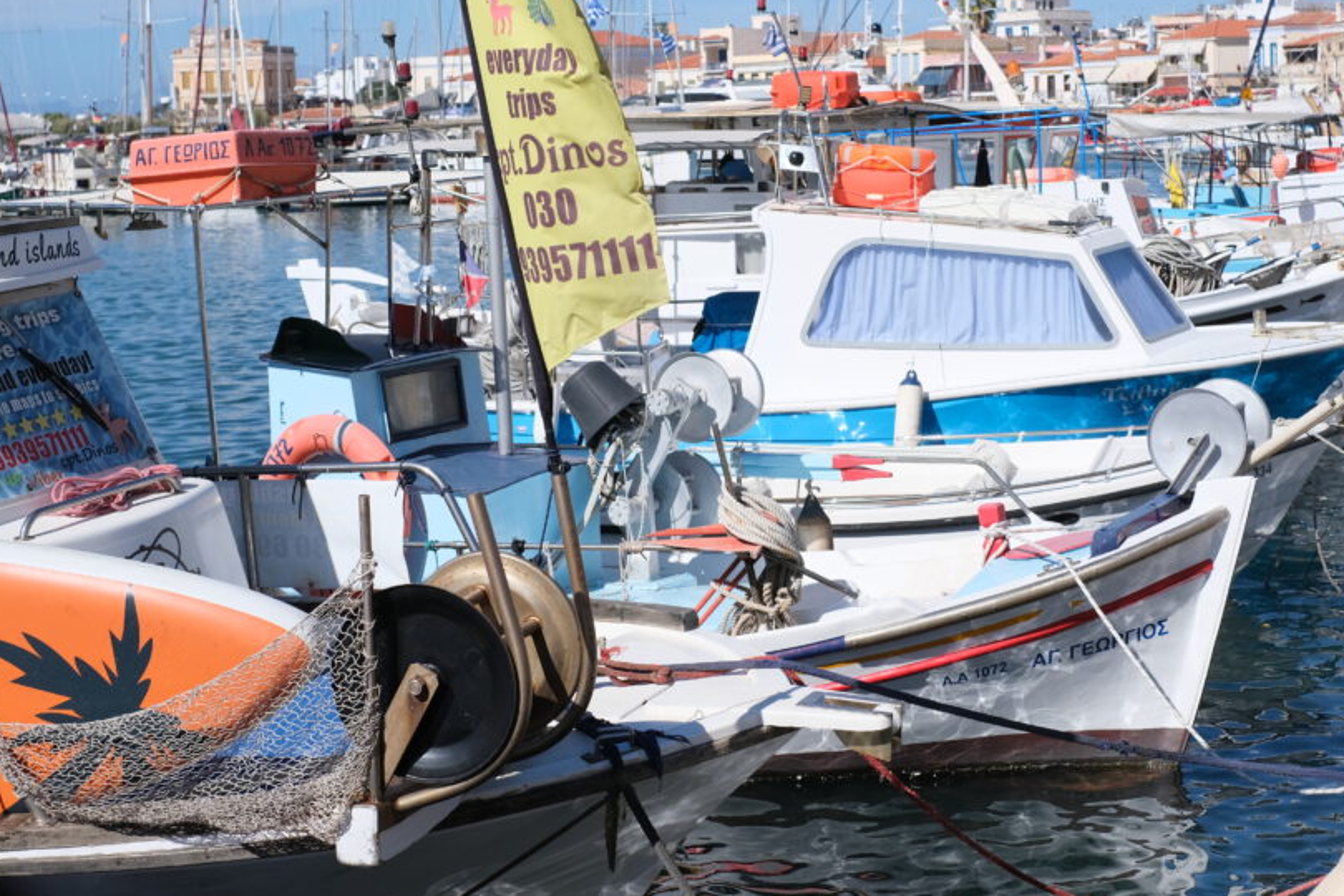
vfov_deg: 20.3
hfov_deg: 30.1
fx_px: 2501
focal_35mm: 67
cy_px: 384
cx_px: 745
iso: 320
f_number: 5.6
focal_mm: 35
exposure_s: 1/2000
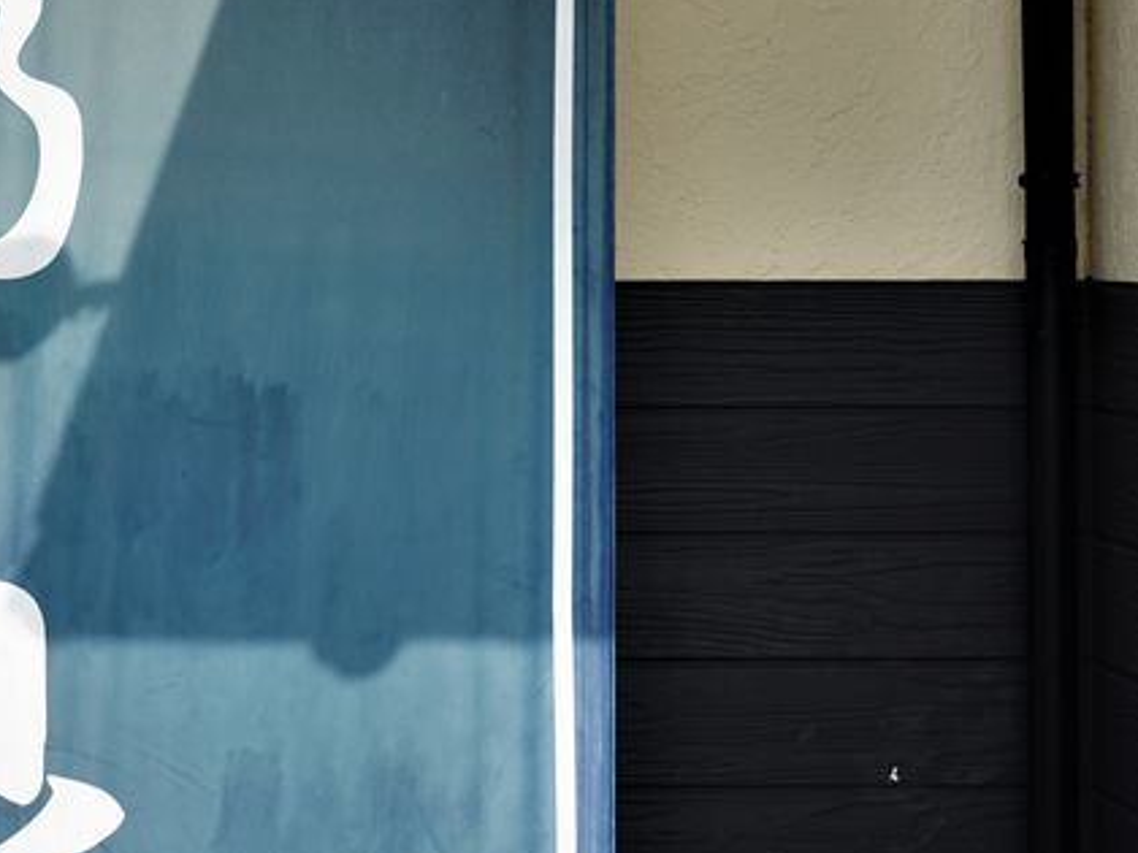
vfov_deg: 12.3
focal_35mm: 119
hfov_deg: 16.3
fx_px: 3924
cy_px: 135
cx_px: 117
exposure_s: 1/250
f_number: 7.1
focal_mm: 29
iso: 100
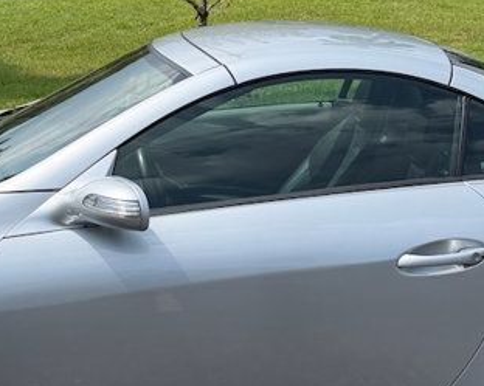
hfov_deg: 24.7
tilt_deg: -8.4
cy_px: 95
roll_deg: +0.2
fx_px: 1102
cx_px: 164
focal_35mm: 77
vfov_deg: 19.7
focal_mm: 6.76
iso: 100
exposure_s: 1/5714
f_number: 1.78
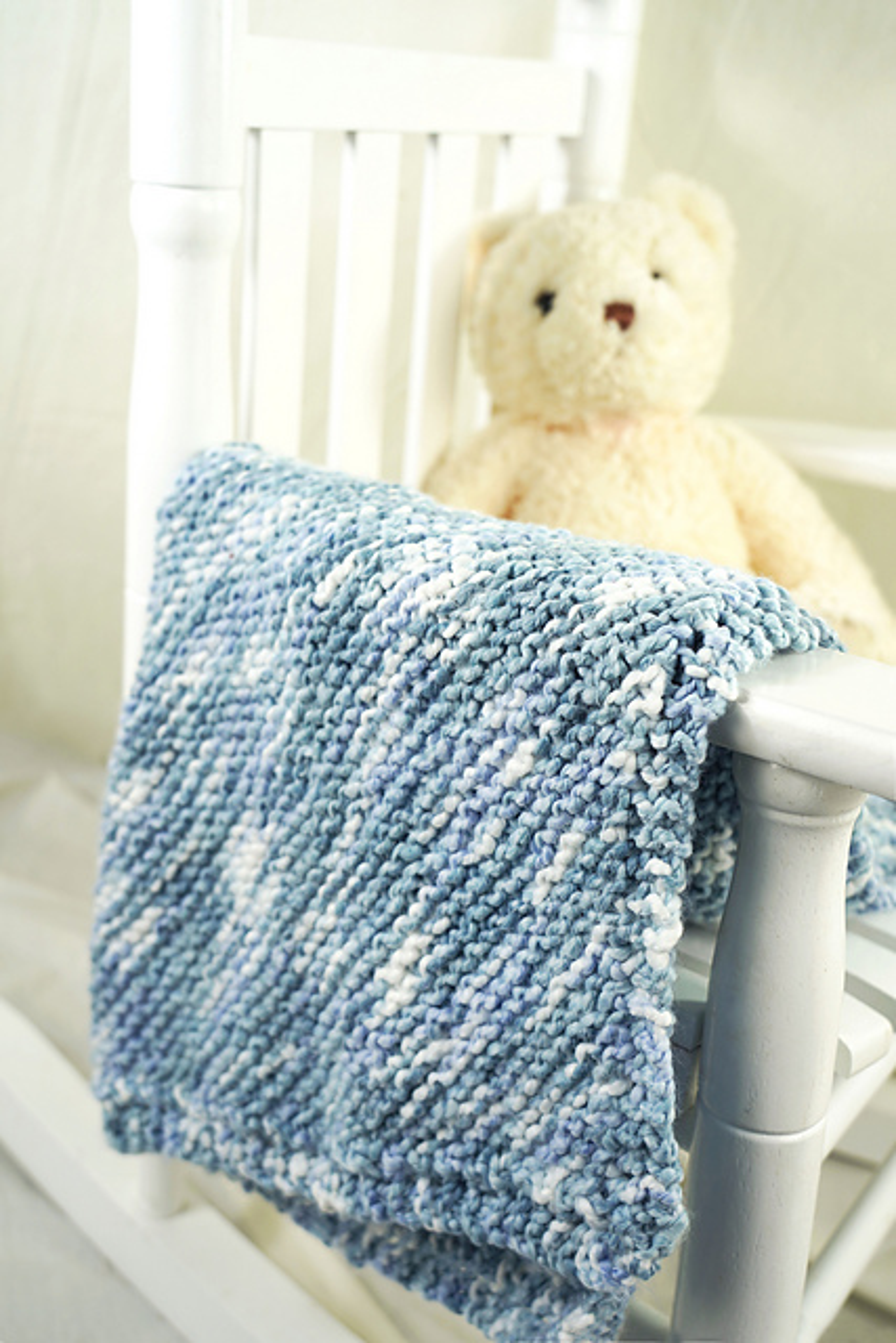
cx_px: 448
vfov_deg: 45.4
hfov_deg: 31.2
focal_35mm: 43
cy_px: 672
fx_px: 1604
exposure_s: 1/50
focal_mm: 43
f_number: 5
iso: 100
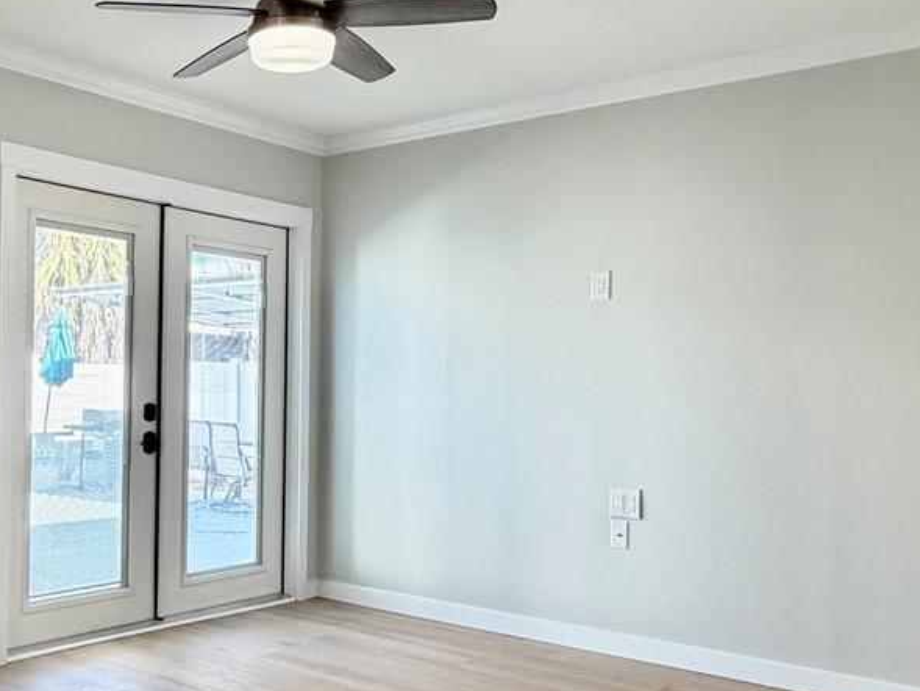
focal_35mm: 38
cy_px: 371
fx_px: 1010
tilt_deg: +1.3
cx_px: 236
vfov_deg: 37.7
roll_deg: -0.8
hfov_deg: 47.3
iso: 250
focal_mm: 2.22
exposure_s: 1/120
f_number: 2.2
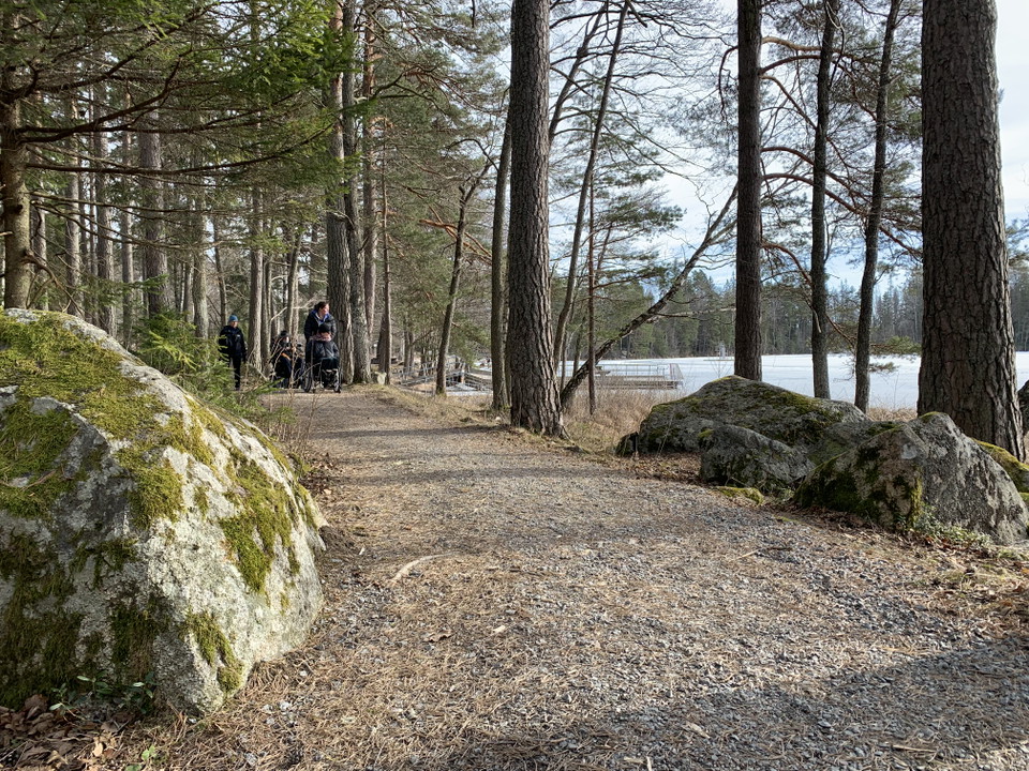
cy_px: 386
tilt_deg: -1.6
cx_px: 514
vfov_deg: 53.1
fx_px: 773
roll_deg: +0.3
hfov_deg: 67.3
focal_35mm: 26
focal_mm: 4.25
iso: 25
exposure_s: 1/507
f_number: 1.8
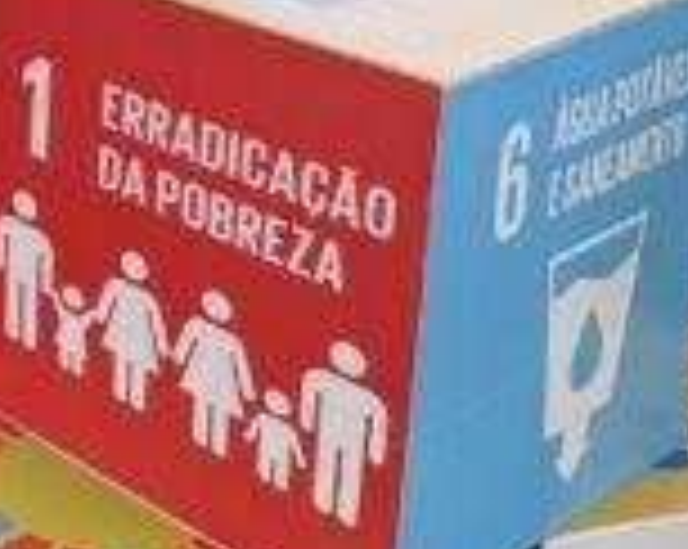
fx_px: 1871
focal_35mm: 92
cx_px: -166
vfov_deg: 16.0
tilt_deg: -16.5
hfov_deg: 19.5
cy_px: -108
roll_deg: -0.1
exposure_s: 1/410
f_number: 1.78
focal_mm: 6.76
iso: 80
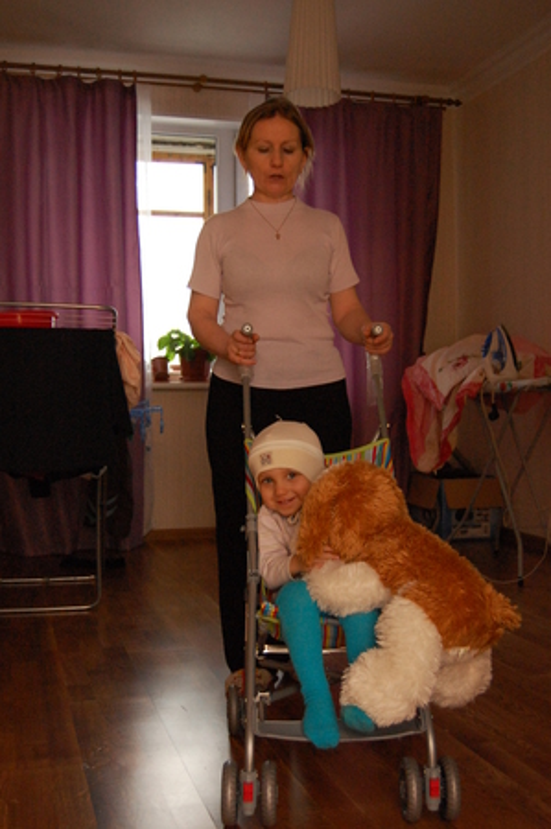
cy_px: 414
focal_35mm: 42
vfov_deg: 46.4
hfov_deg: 31.8
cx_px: 276
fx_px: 966
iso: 1600
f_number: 4.2
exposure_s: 1/60
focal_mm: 28
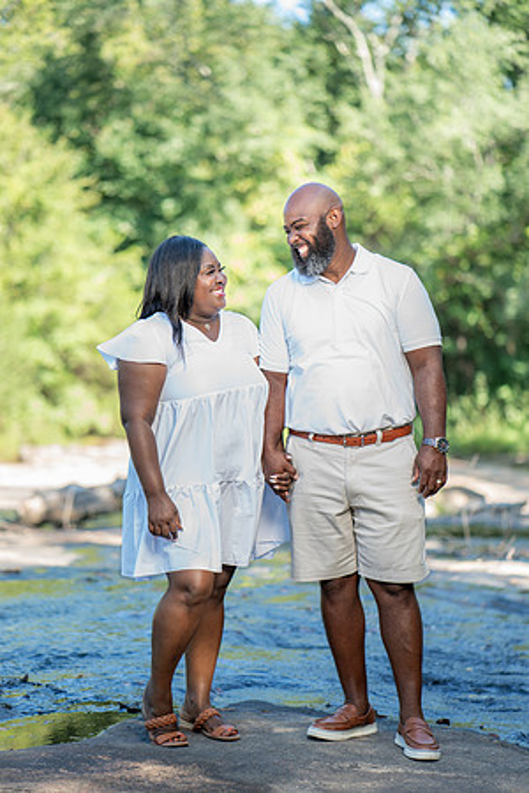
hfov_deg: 16.1
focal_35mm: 85
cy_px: 396
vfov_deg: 23.9
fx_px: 1873
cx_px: 264
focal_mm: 85
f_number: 2
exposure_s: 1/250
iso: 50
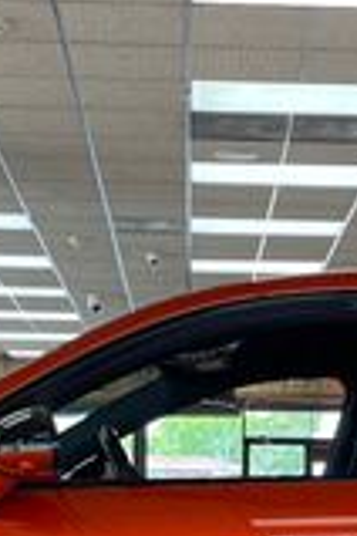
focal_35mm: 109
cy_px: 556
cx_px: 273
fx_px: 1621
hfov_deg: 12.5
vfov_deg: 18.2
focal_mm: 4.2
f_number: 1.6
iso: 32
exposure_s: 1/144
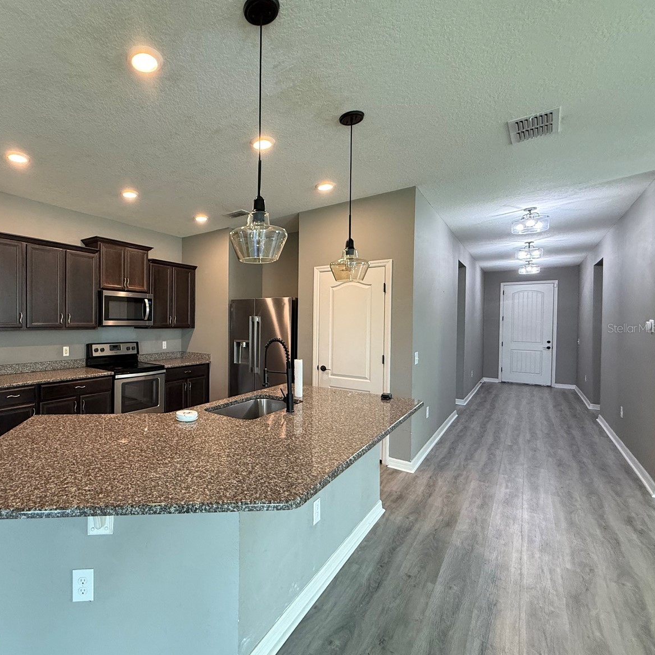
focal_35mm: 17
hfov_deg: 80.8
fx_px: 364
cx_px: 211
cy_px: 328
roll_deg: +0.3
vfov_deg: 84.0
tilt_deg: +0.0
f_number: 2.2
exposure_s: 1/60
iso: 400
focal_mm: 2.22
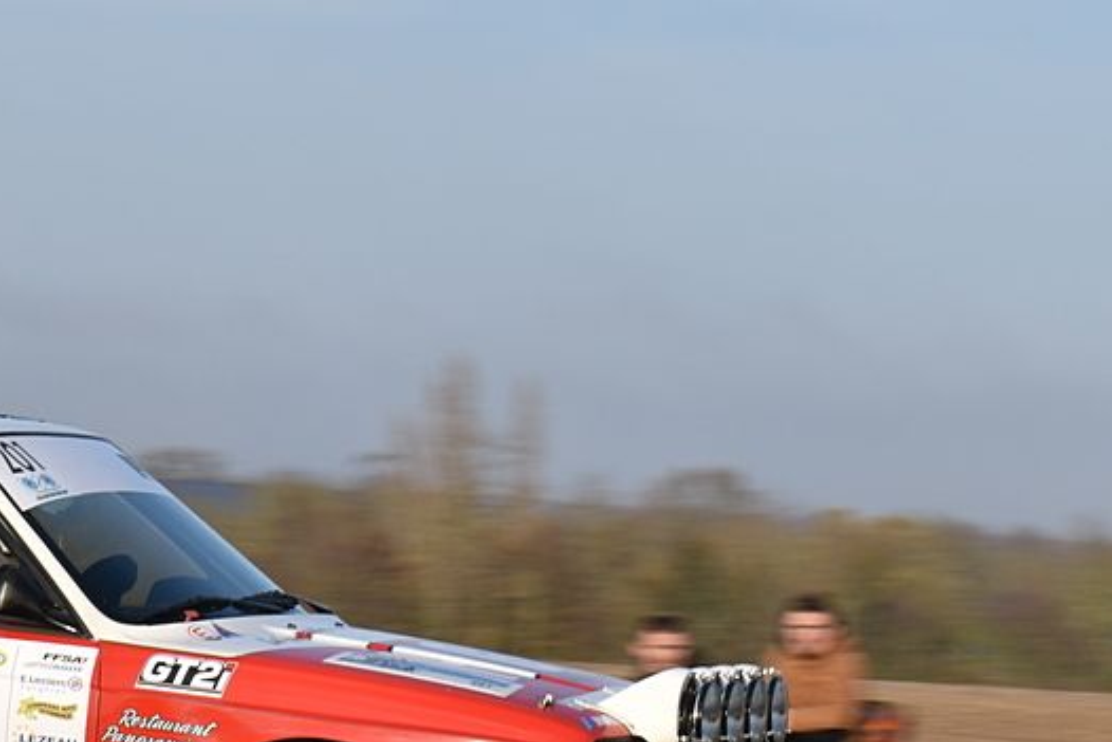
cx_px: -133
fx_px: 5813
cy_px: 674
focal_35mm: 188
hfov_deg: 10.8
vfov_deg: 7.3
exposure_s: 1/160
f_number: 11
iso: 100
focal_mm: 55
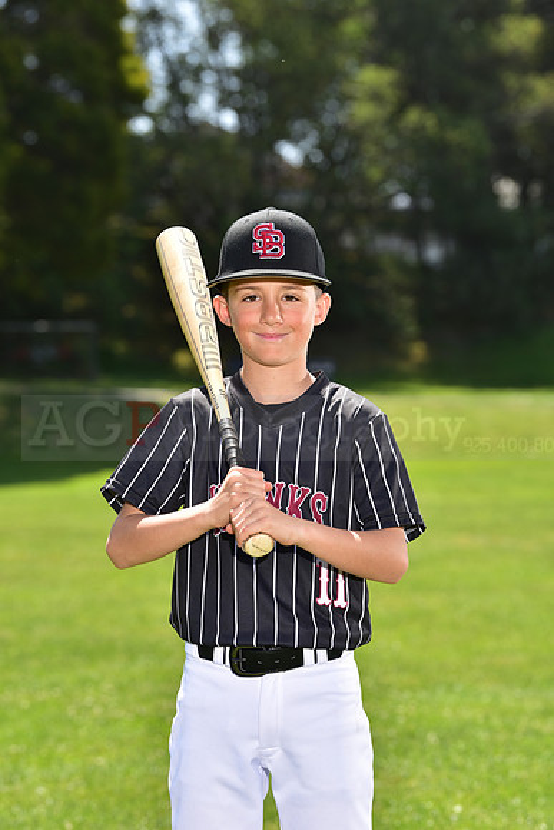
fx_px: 2999
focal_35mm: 130
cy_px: 415
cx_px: 277
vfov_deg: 15.8
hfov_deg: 10.6
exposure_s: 1/250
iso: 100
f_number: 5.6
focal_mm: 130
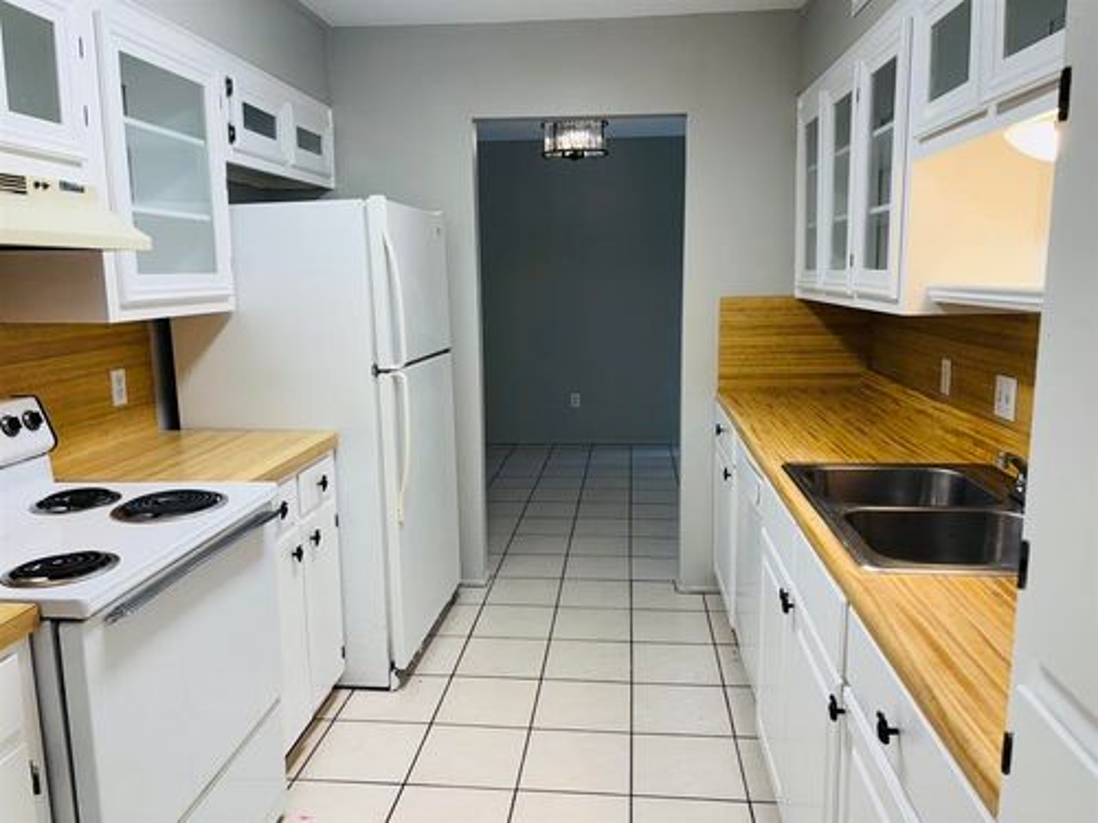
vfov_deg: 53.1
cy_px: 412
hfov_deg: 67.3
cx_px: 549
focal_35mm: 26
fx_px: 825
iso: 80
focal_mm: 5.96
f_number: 1.6
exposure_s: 1/120
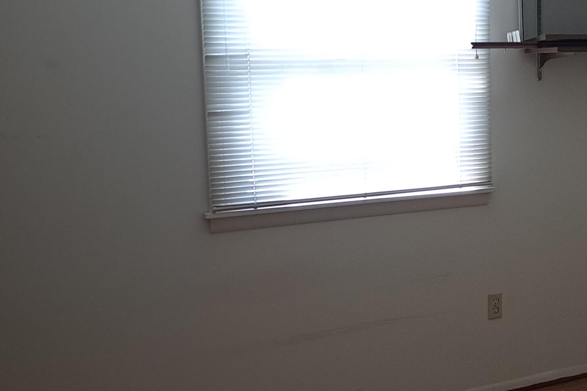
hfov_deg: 32.4
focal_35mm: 58
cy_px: 171
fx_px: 945
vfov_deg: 23.4
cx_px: 551
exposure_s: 1/50
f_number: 1.8
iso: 250
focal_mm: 4
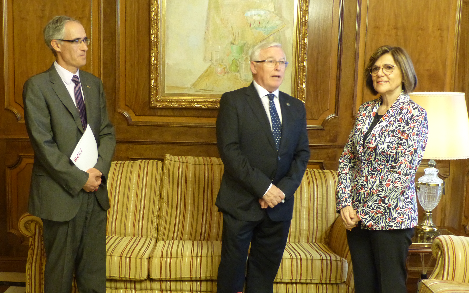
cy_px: 169
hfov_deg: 43.4
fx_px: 588
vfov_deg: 28.0
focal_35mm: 46
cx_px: 208
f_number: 2.8
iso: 400
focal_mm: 7
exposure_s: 1/13
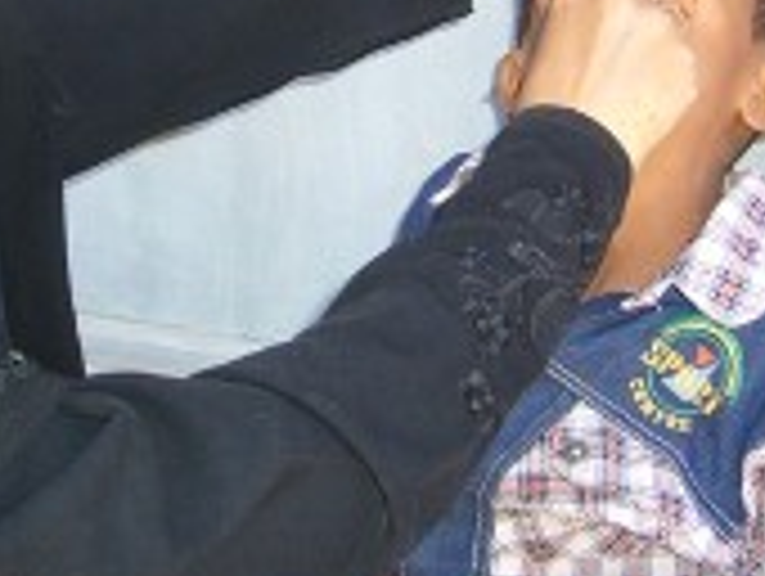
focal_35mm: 75
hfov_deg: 25.8
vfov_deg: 19.3
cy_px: 36
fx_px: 1660
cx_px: 236
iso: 100
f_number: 2.8
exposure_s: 1/250
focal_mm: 5.8
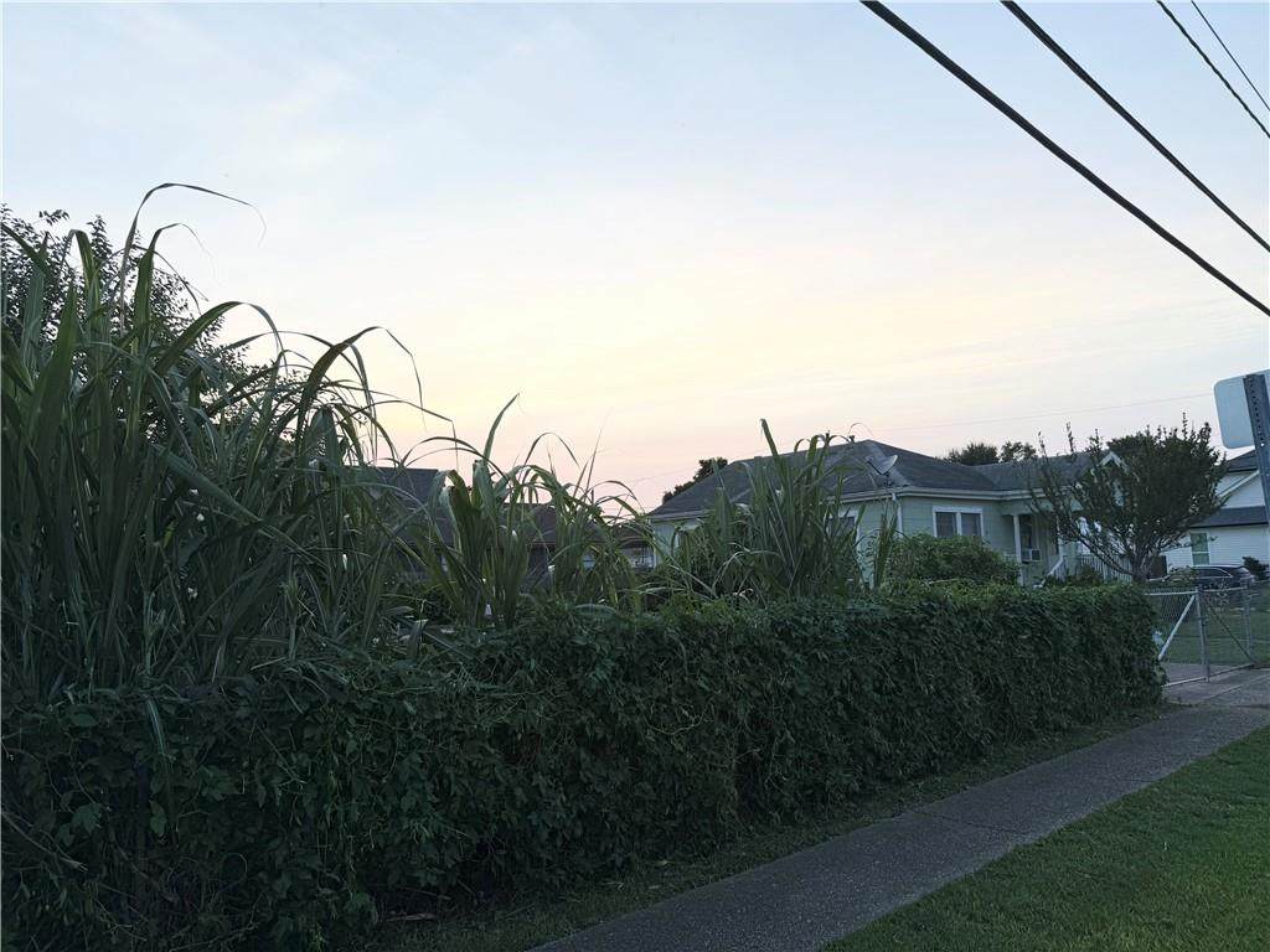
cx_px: 635
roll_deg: +1.6
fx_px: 881
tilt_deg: +5.5
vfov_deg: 56.8
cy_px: 476
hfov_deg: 71.6
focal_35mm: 24
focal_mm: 6.76
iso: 64
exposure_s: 1/217
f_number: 1.78
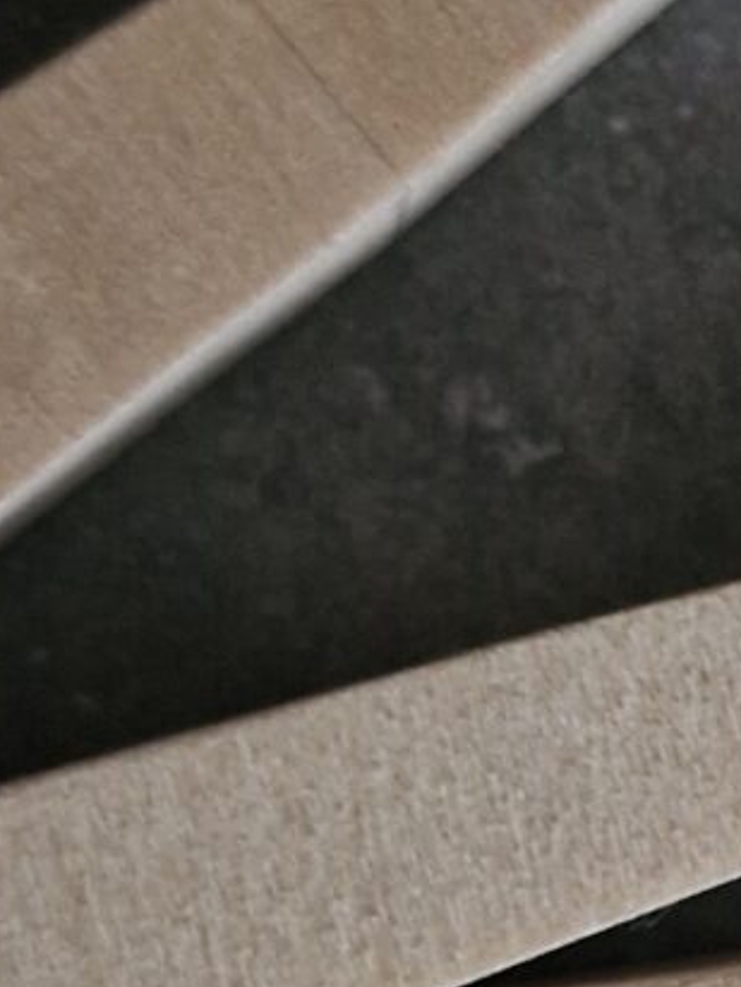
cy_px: 920
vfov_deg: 13.7
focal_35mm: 143
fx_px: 4081
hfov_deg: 9.9
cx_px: 1312
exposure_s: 1/25
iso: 1000
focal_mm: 5.54
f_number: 1.8
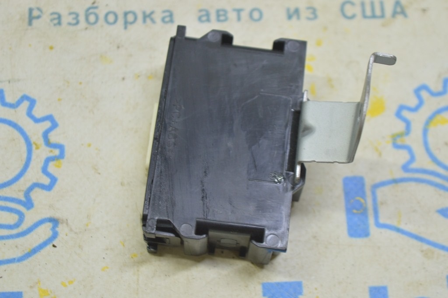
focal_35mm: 82
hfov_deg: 24.6
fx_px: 1026
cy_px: 149
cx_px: 224
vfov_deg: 16.5
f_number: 5.6
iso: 400
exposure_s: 1/20
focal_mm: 55
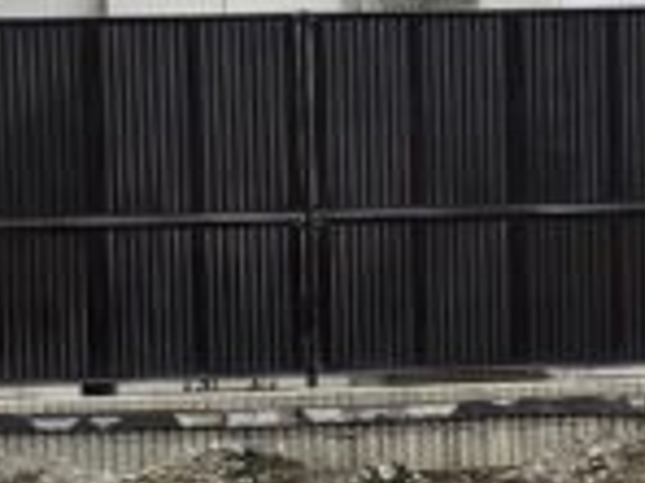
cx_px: 423
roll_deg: +2.0
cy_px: 344
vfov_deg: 7.7
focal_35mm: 194
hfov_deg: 10.2
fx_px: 3615
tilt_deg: -2.0
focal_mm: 3.99
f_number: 1.8
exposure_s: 1/506
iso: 32
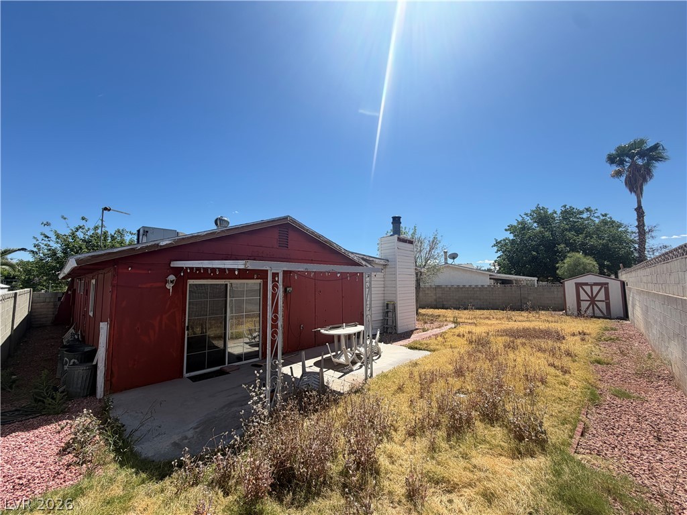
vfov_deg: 85.7
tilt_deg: +4.4
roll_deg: +1.3
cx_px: 344
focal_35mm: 14
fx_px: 278
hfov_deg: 102.1
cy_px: 258
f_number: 2.2
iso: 20
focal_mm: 2.22
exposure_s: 1/779
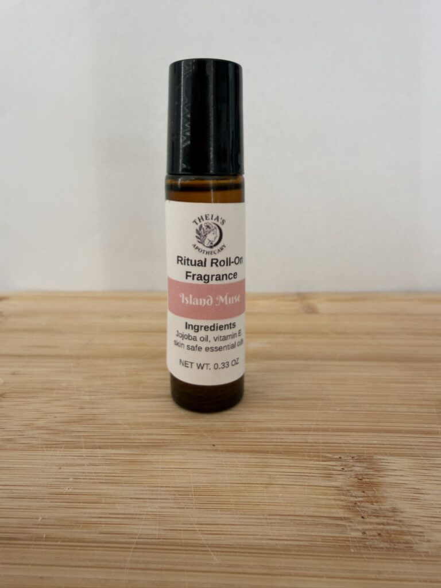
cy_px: 294
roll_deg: +1.5
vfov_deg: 71.6
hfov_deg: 56.8
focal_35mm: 24
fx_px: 408
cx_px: 220
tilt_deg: -5.4
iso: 125
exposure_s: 1/121
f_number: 2.2
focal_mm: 2.22
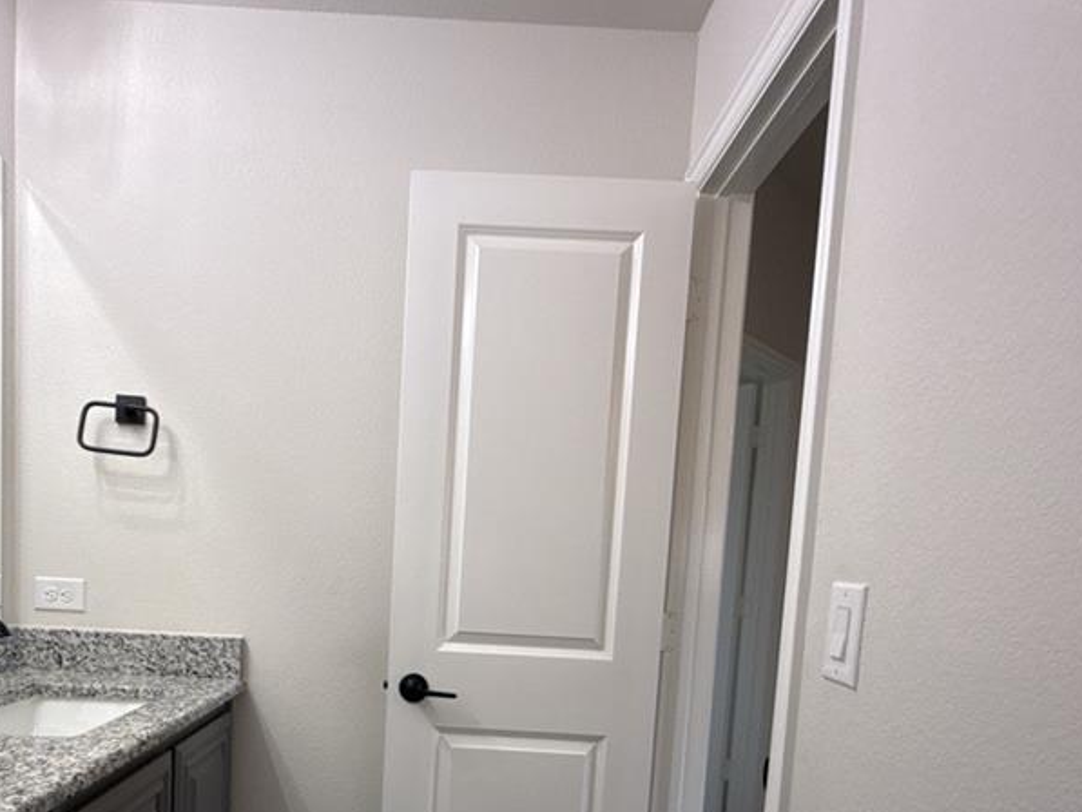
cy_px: 622
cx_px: 453
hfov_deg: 71.1
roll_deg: -3.6
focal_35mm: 24
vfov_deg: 53.9
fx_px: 750
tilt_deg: -4.9
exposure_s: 1/69
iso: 64
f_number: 2.2
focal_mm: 2.22
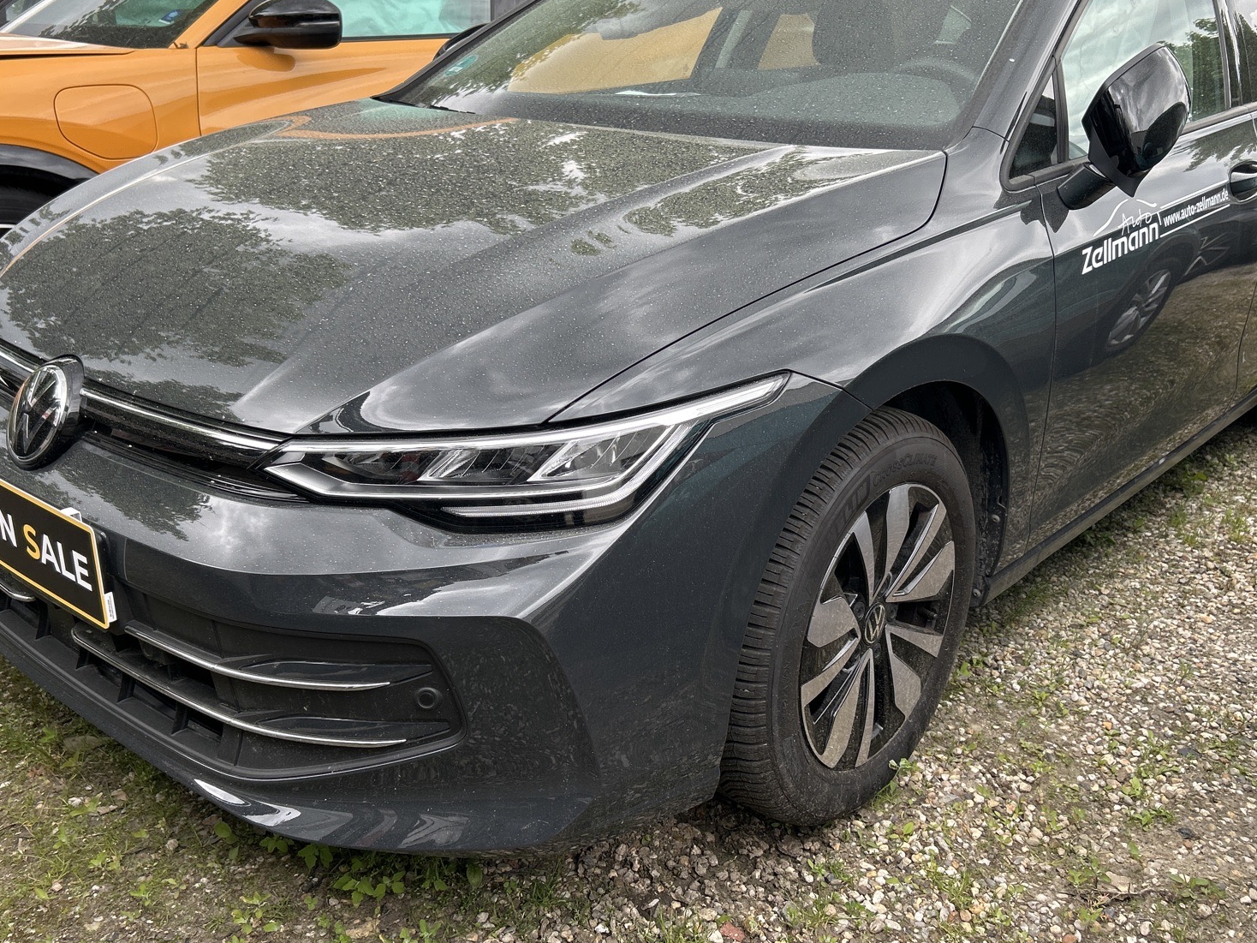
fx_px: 1235
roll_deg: -0.7
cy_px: 427
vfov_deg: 41.7
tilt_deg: -17.9
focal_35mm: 34
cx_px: 638
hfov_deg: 54.0
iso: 50
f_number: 1.5
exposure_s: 1/575
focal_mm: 5.7
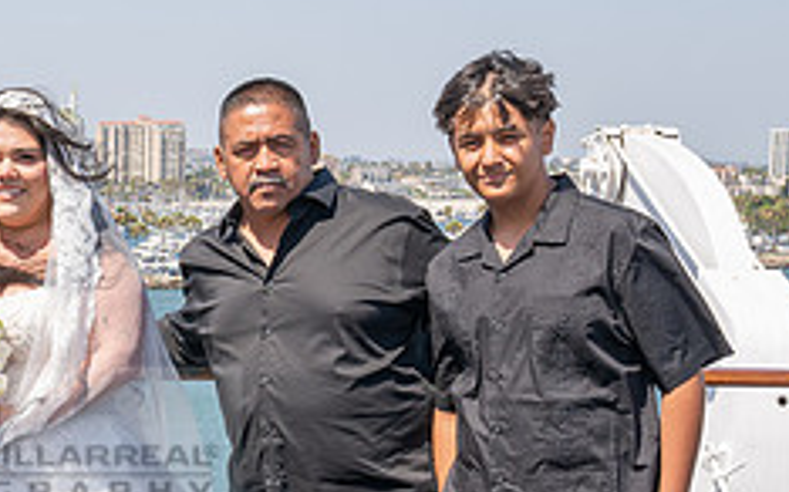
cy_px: 447
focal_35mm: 91
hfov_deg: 21.8
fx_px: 1956
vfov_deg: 14.2
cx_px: -44
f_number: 11
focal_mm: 36
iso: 200
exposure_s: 1/200
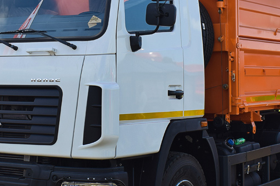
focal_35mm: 82
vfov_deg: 16.6
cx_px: 109
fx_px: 639
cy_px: 70
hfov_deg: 24.7
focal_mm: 23
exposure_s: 1/320
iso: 100
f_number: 5.6
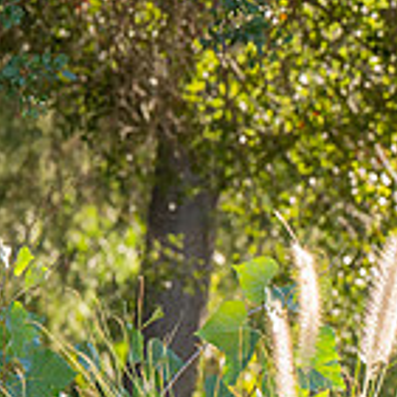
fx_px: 5008
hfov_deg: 4.5
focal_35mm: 386
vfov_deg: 4.5
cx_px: 746
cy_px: 325
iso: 200
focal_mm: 110
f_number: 5.6
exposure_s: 1/200
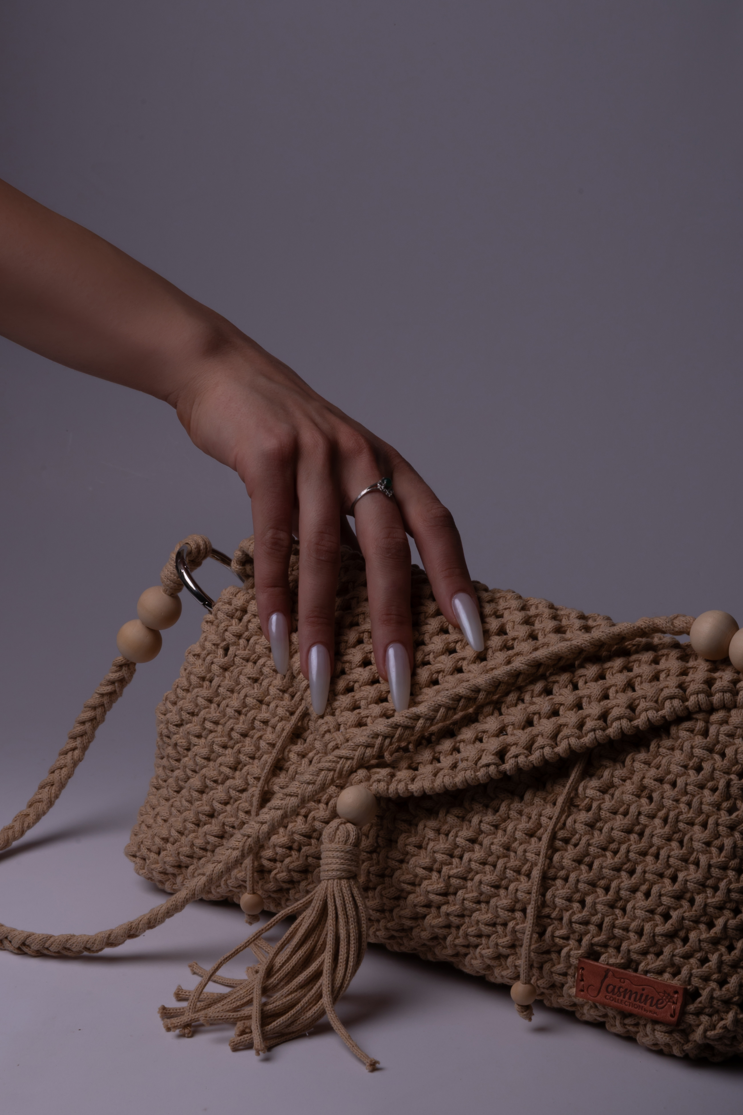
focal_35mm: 113
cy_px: 554
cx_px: 372
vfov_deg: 18.1
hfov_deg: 12.1
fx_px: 3498
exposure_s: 1/160
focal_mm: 75
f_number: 22
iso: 125
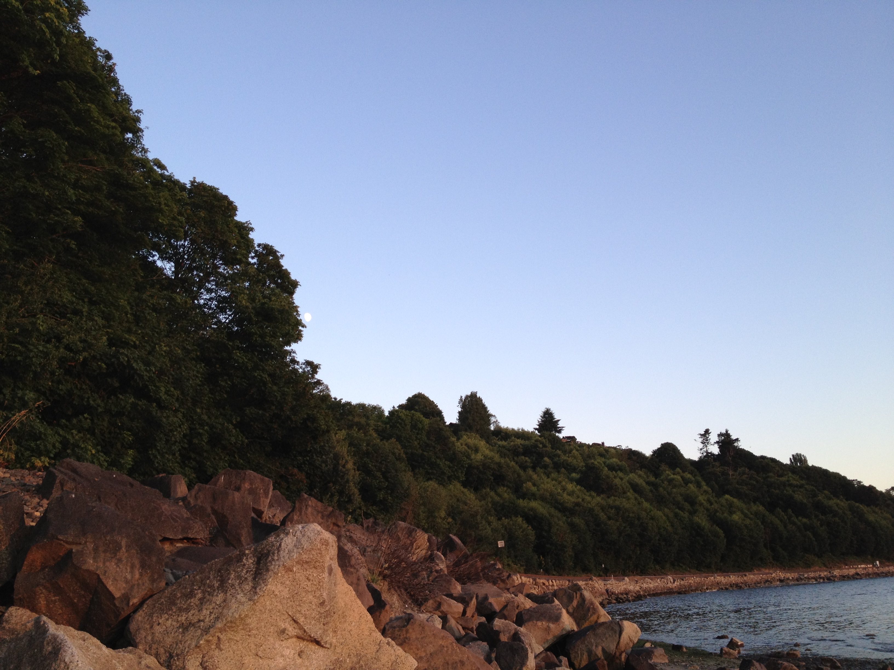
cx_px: 447
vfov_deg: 40.7
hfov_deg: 52.6
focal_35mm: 35
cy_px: 335
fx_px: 904
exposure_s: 1/130
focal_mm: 4.28
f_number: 2.4
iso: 64
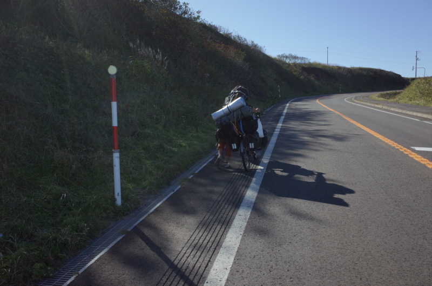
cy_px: 143
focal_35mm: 28
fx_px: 335
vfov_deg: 46.2
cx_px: 216
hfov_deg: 65.6
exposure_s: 1/1500
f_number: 5.6
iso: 400
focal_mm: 18.3
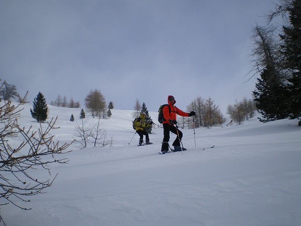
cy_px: 112
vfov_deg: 36.8
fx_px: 339
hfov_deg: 47.8
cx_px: 150
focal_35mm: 39
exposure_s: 1/640
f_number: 4.6
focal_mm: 6.3
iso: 64
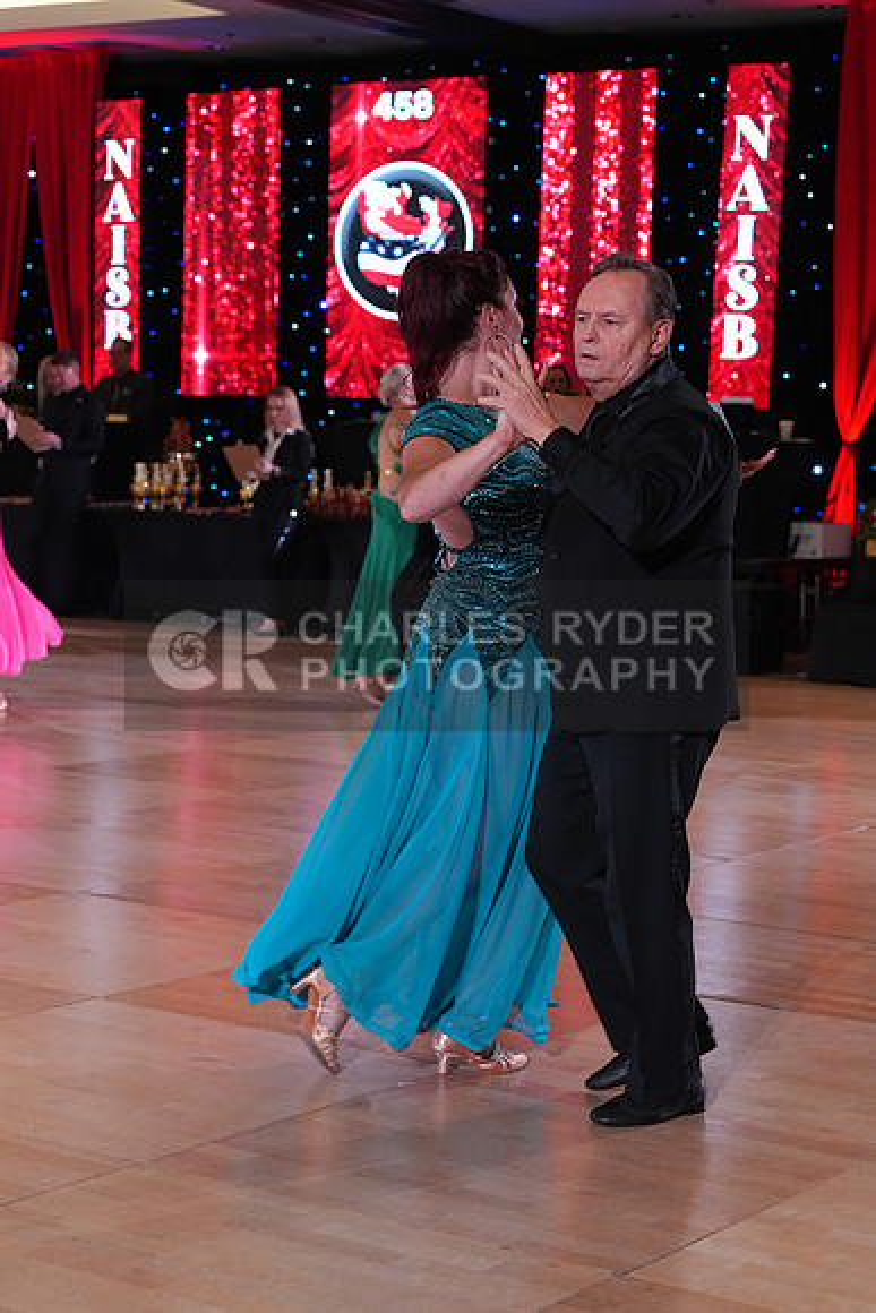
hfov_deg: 19.5
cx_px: 438
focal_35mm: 70
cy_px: 656
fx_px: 2553
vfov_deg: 28.8
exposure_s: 1/250
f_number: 5.6
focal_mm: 70
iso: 3200
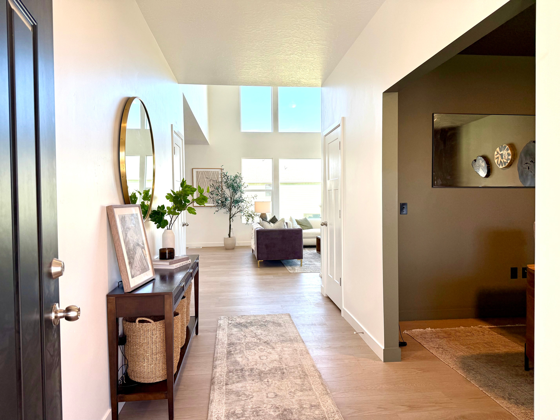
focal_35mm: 24
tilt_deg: -1.8
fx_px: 388
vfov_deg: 56.8
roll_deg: +0.6
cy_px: 210
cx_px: 280
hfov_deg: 71.6
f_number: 1.78
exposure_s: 1/401
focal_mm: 6.76
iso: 100
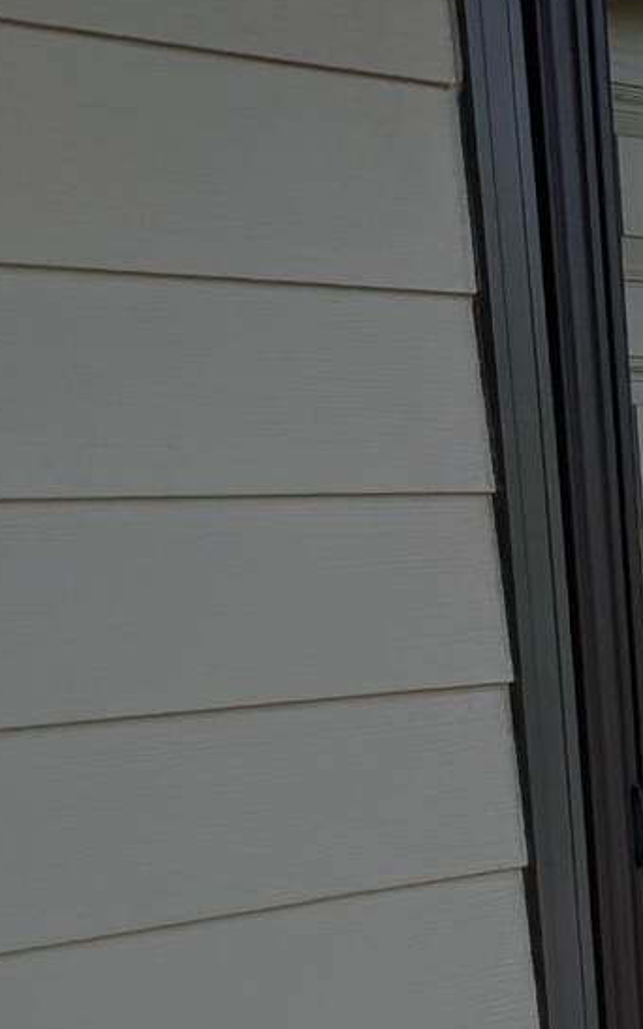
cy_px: 799
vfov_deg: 32.2
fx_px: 1738
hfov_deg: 17.6
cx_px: 1098
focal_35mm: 62
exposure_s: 1/618
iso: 47
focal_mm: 5.43
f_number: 1.89
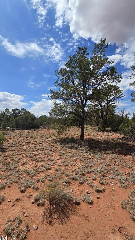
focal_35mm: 15
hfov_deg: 70.5
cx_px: 63
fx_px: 95
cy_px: 123
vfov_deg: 103.0
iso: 50
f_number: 2.2
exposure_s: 1/3446
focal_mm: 2.2
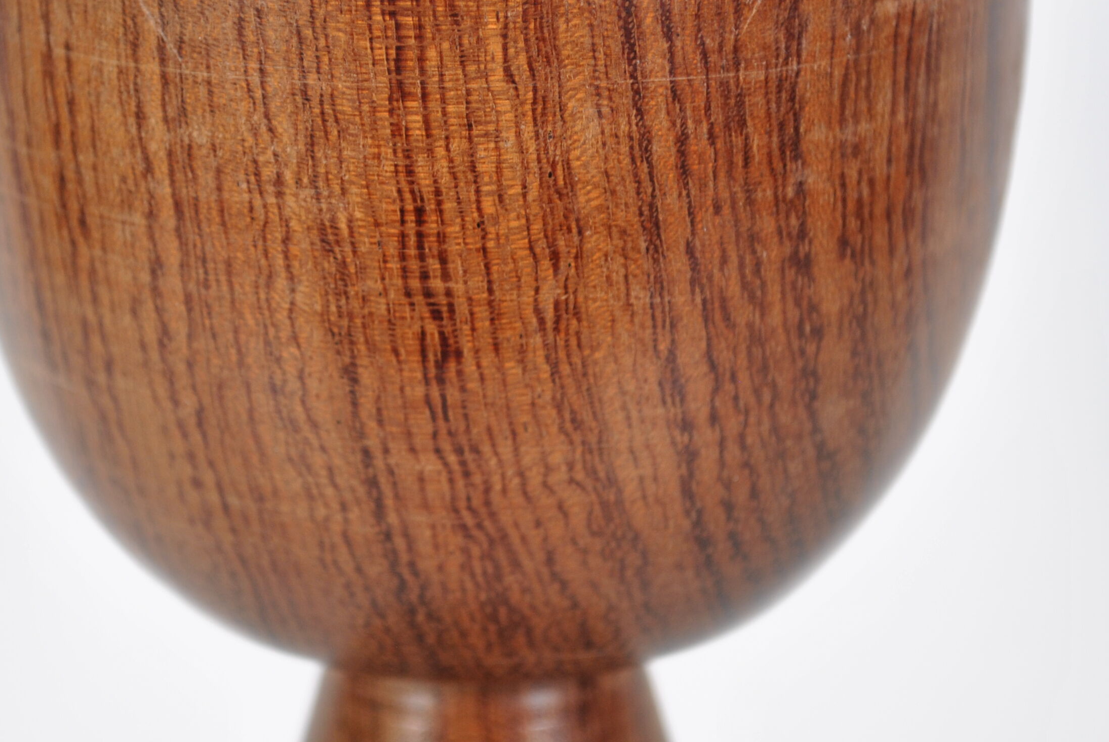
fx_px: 4499
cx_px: 453
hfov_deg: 14.0
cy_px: 224
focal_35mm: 146
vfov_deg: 9.4
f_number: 5.6
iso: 200
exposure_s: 1/80
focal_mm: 55
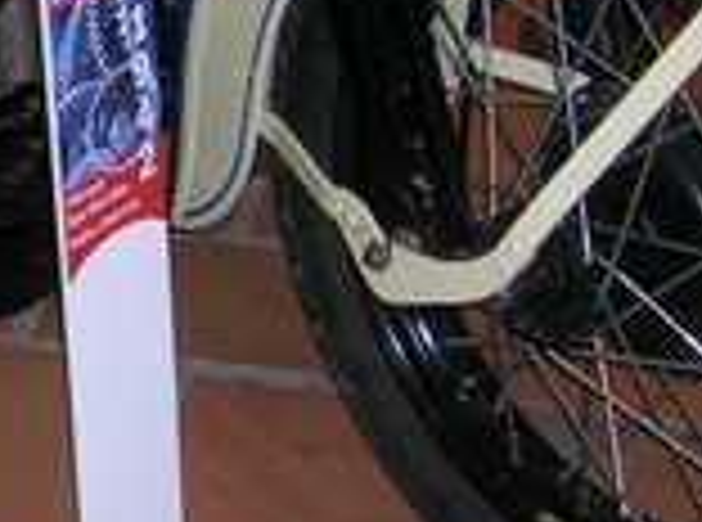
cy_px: -25
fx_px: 3134
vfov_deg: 9.4
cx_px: -191
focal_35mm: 155
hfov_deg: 12.4
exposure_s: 1/60.1
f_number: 2.9
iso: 93
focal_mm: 5.7
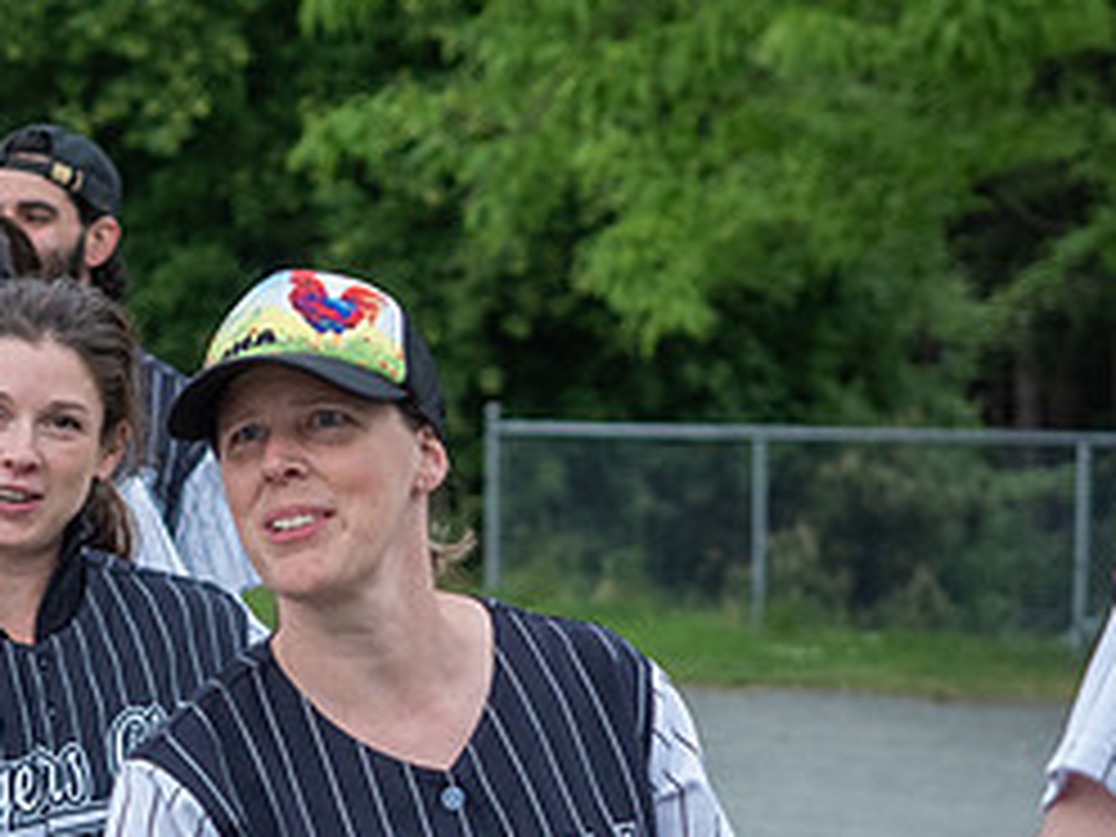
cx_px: 58
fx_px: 6029
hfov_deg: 10.5
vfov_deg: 7.9
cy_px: 623
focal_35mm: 187
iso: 800
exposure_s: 1/1600
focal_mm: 40
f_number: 2.8
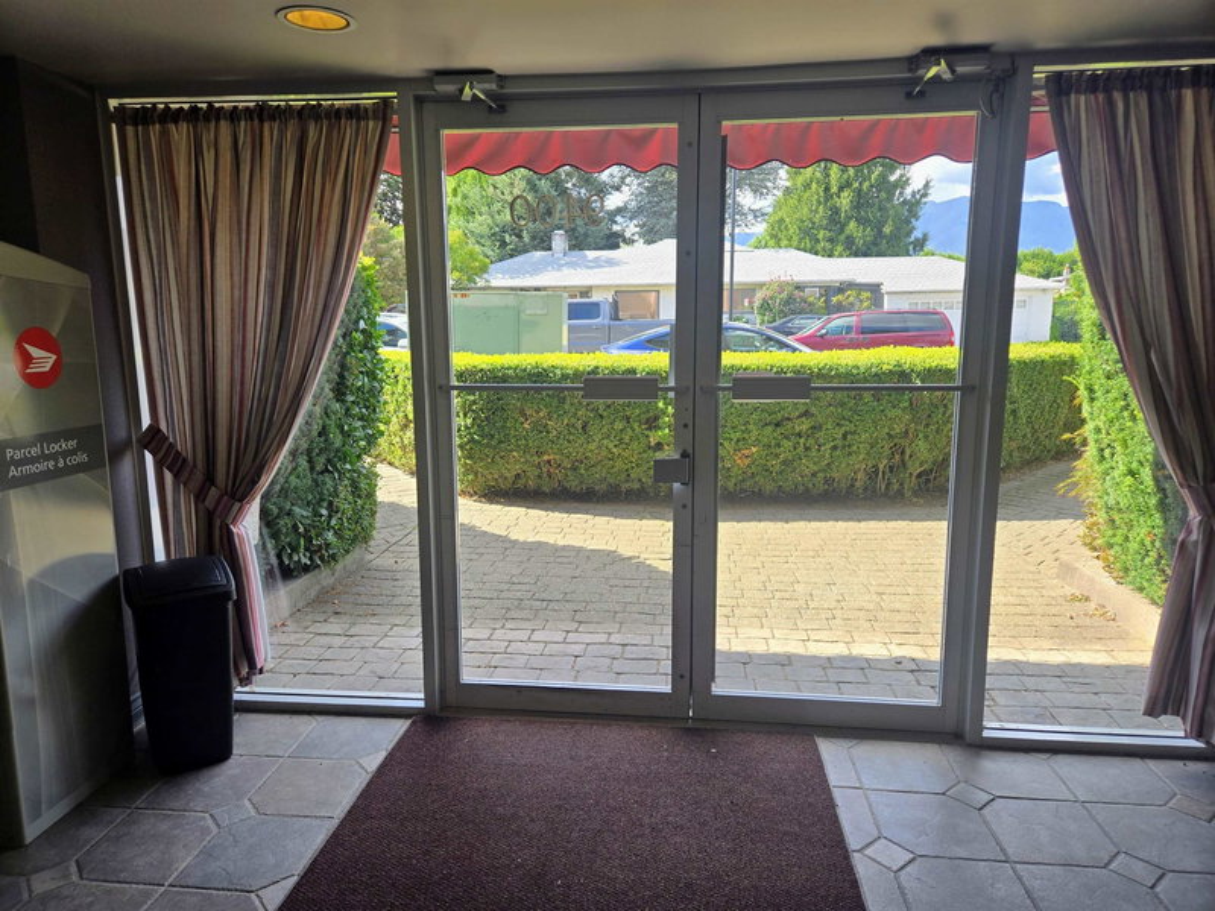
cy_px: 456
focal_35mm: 23
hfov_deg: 73.9
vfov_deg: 58.9
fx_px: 807
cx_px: 608
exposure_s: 1/342
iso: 25
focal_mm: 5.4
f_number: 1.8
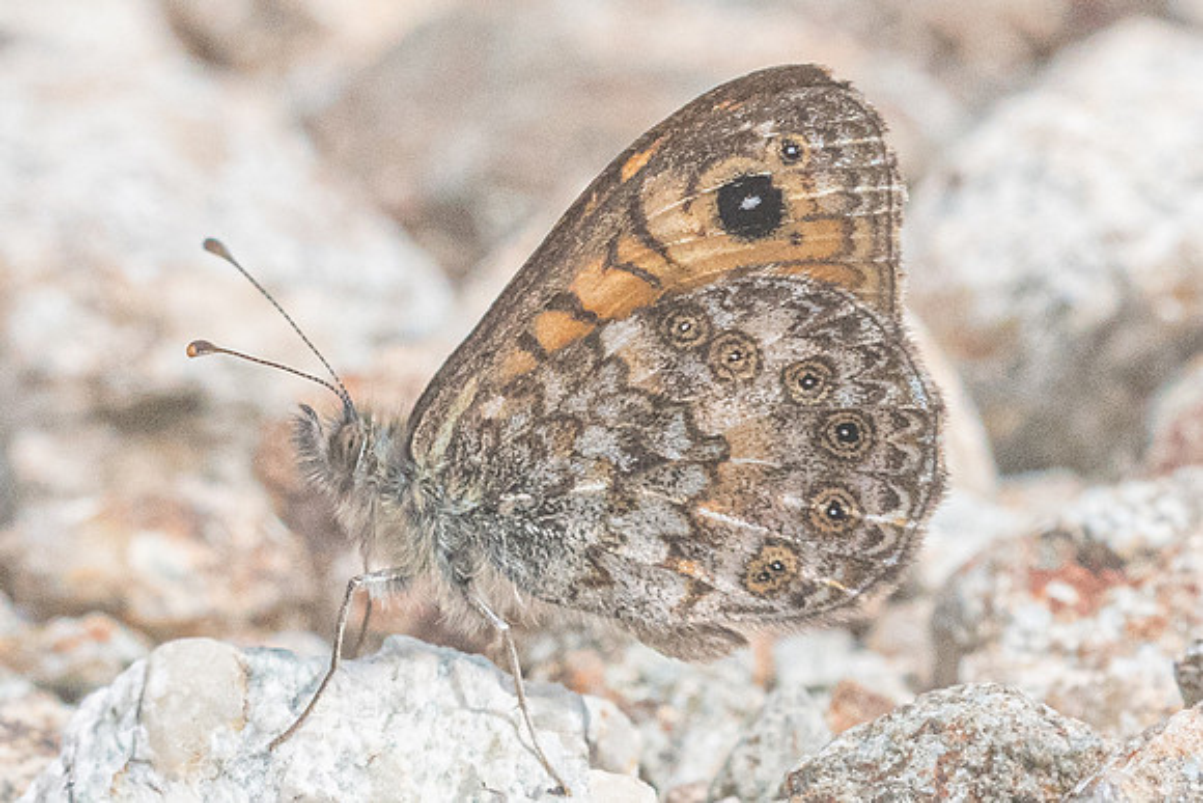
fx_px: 26047
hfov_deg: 2.6
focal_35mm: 779
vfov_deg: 1.8
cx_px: 691
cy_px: 491
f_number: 9
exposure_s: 1/5000
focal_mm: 150
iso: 800
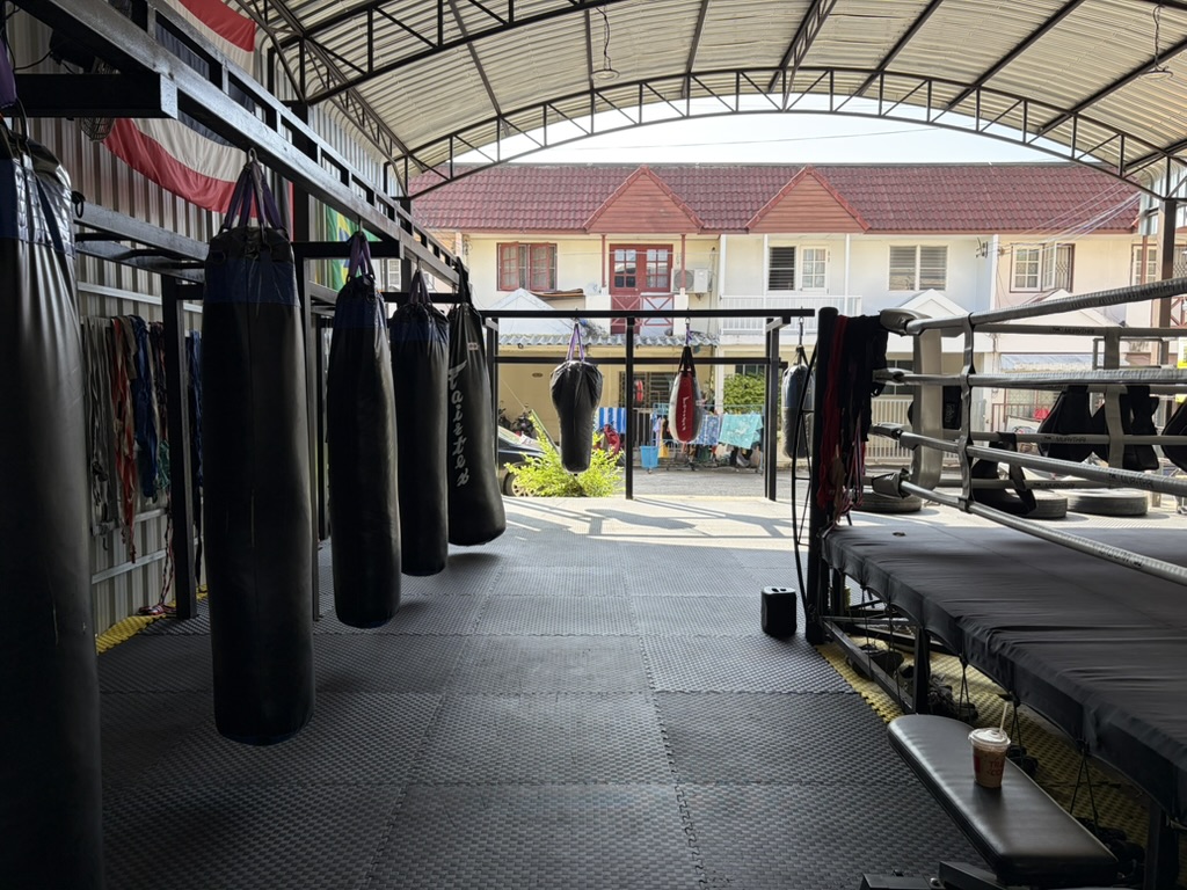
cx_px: 594
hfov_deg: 67.3
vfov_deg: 53.1
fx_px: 892
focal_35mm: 26
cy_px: 445
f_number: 1.6
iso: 50
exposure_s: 1/251
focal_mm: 5.96
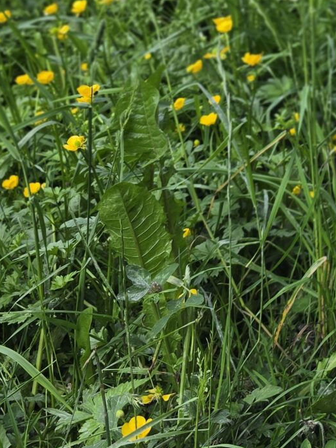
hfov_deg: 15.8
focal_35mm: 85
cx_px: 521
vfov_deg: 21.4
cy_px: -84
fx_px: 1100
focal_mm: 6.3
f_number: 1.7
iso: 20
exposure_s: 1/359
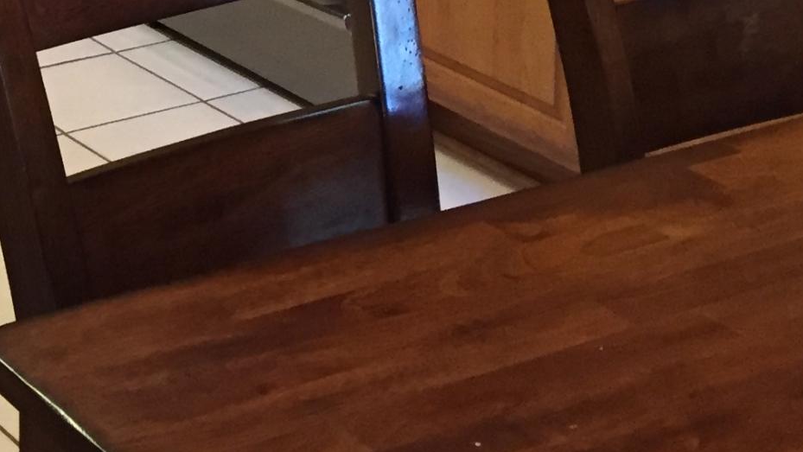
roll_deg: -0.8
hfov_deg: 20.4
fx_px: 2172
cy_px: -508
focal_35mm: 102
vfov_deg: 10.7
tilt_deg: -6.4
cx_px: 23
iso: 160
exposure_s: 1/30
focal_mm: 4.15
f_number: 2.2
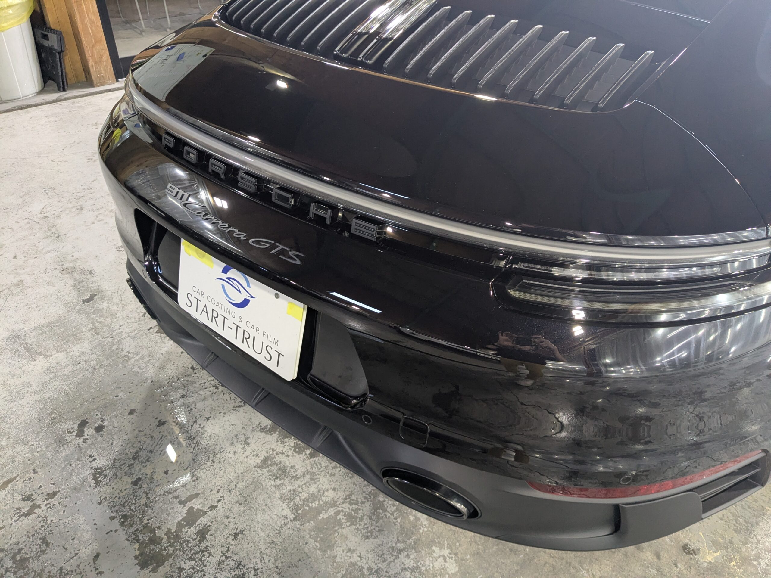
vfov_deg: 51.4
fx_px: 601
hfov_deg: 65.3
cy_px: 289
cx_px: 386
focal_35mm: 27
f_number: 1.73
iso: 366
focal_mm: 4.38
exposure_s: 1/120
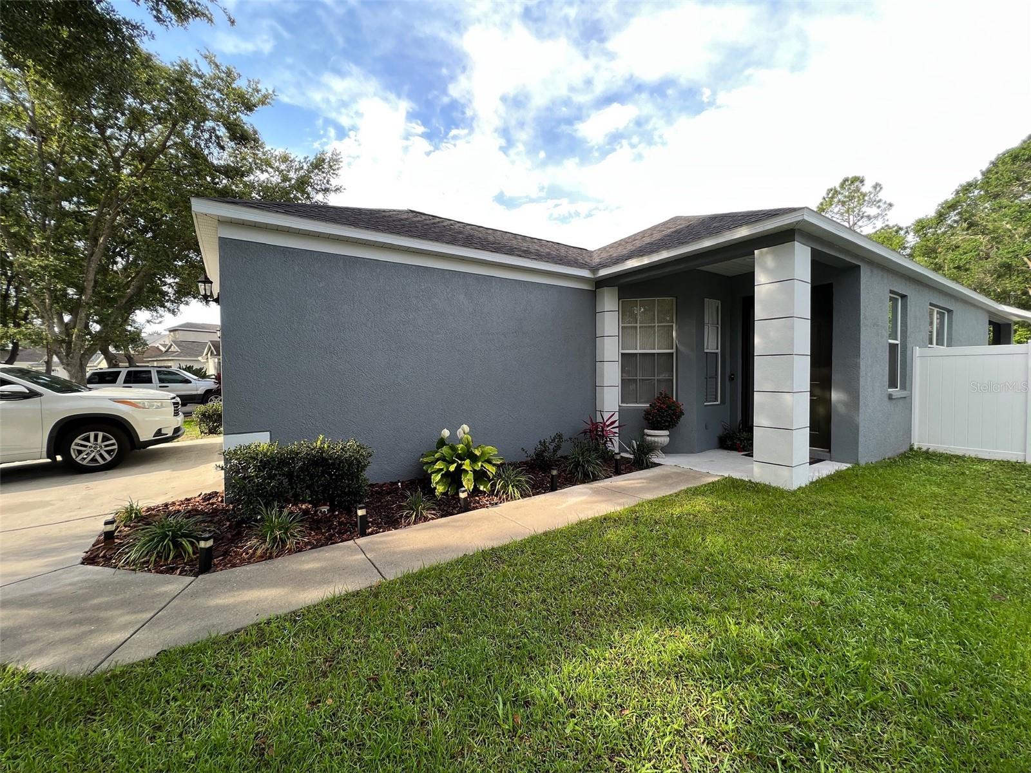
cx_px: 516
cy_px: 386
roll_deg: +0.5
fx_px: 387
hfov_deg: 106.2
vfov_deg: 89.9
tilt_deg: -1.8
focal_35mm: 13
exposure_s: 1/182
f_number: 1.8
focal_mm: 1.57
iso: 32
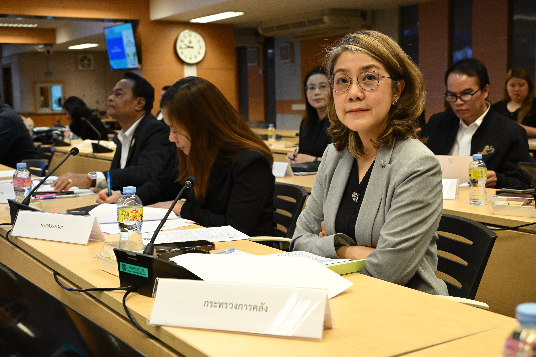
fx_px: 685
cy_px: 178
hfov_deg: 42.7
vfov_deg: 29.2
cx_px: 268
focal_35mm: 46
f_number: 6.3
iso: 10000
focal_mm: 46
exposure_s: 1/500
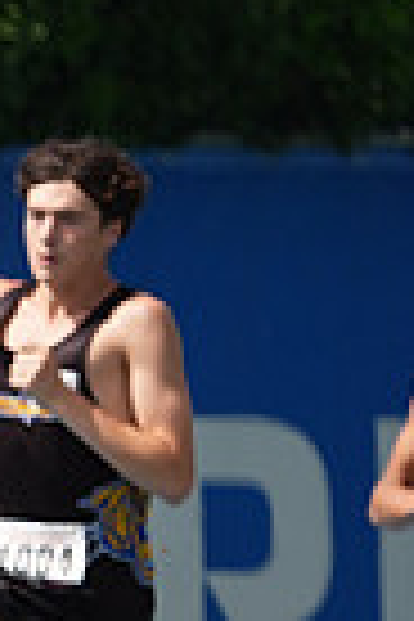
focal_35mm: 1792
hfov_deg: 0.8
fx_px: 30910
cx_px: -720
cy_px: 632
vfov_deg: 1.2
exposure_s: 1/2000
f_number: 6.3
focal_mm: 426
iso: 500
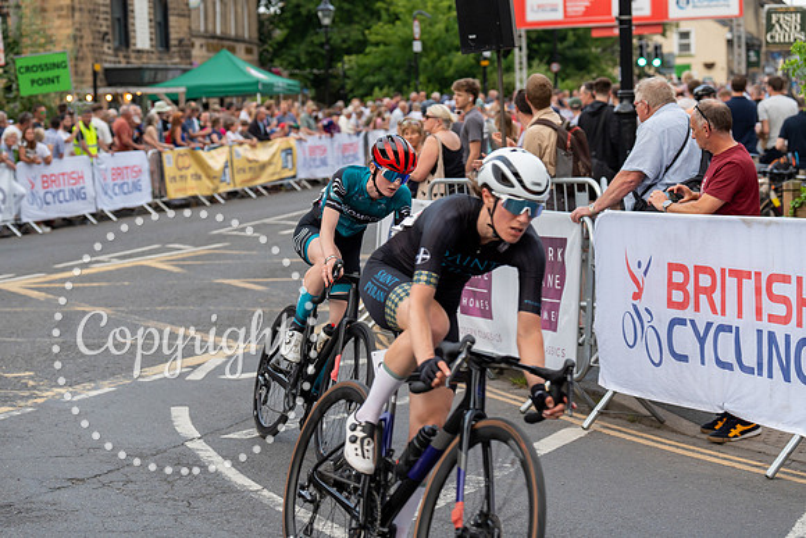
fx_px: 1751
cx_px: 403
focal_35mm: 78
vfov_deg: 17.5
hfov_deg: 25.9
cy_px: 269
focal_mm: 77
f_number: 4
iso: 800
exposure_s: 1/800
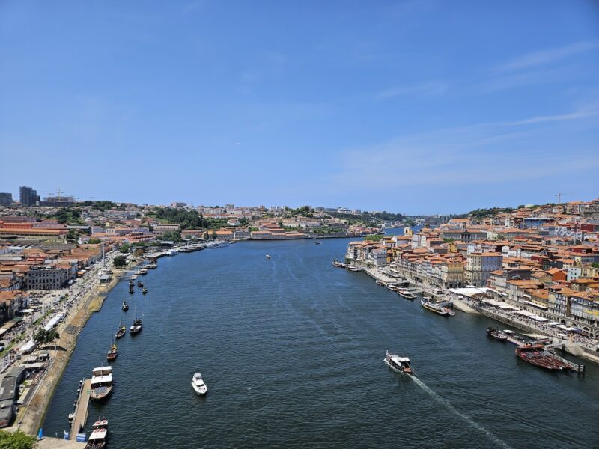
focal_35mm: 23
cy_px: 224
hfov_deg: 73.9
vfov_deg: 58.9
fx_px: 398
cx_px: 300
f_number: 1.8
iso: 25
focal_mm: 5.4
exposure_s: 1/2296
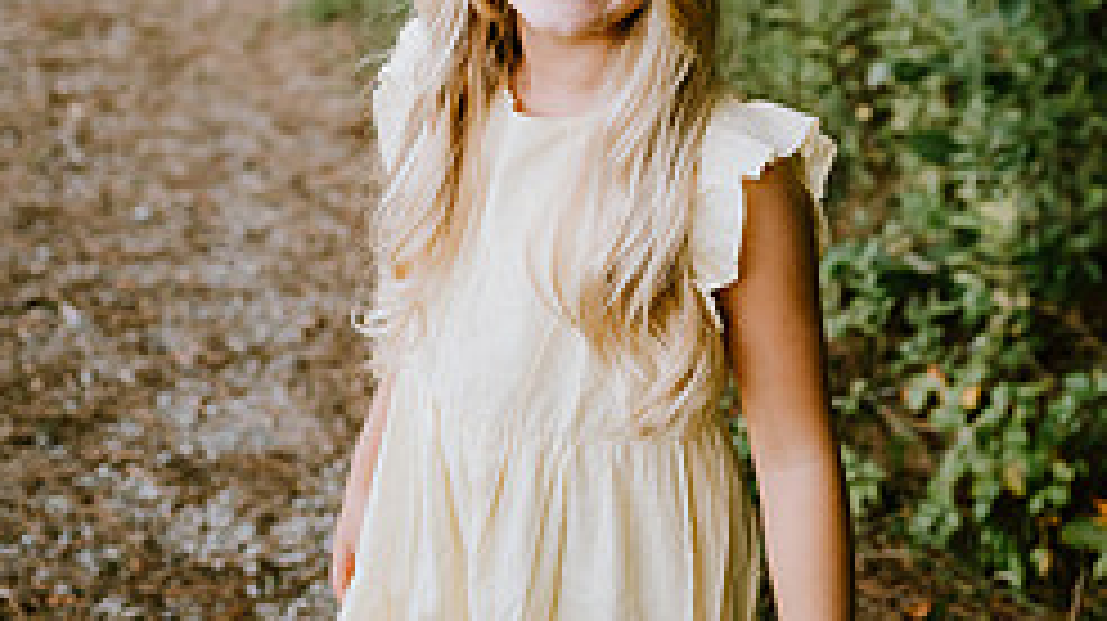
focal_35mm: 46
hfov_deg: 44.5
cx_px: 630
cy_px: 18
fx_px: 1349
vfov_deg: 24.8
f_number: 2.2
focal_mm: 24
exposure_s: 1/250
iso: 320
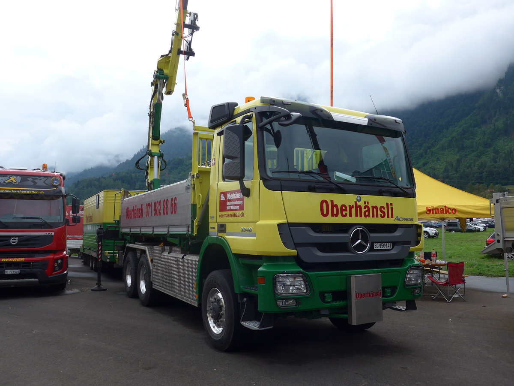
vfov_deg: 48.2
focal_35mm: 29
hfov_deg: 61.7
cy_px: 193
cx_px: 257
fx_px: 431
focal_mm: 6
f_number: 2.8
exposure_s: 1/1000
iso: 80
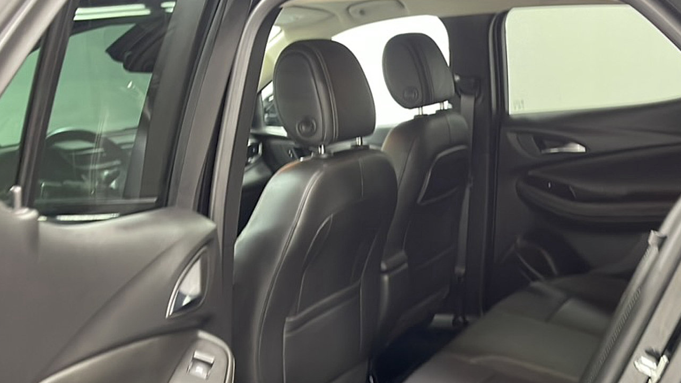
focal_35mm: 38
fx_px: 686
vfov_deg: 31.1
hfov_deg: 52.4
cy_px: 228
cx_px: 408
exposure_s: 1/40
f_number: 1.6
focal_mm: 5.1
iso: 500
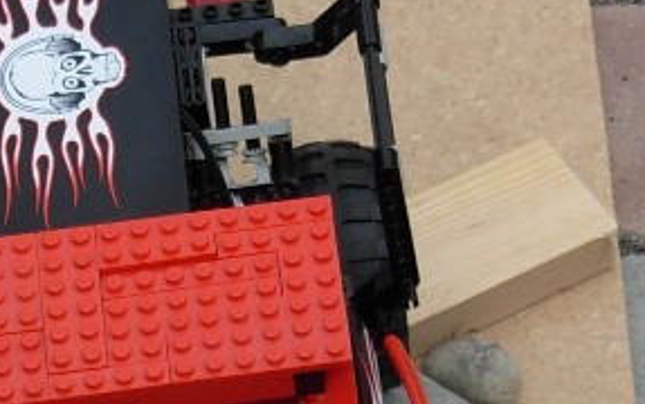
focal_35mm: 287
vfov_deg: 4.6
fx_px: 5050
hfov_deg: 7.3
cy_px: 296
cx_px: 40
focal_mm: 12.5
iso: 79
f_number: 3.6
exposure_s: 1/418
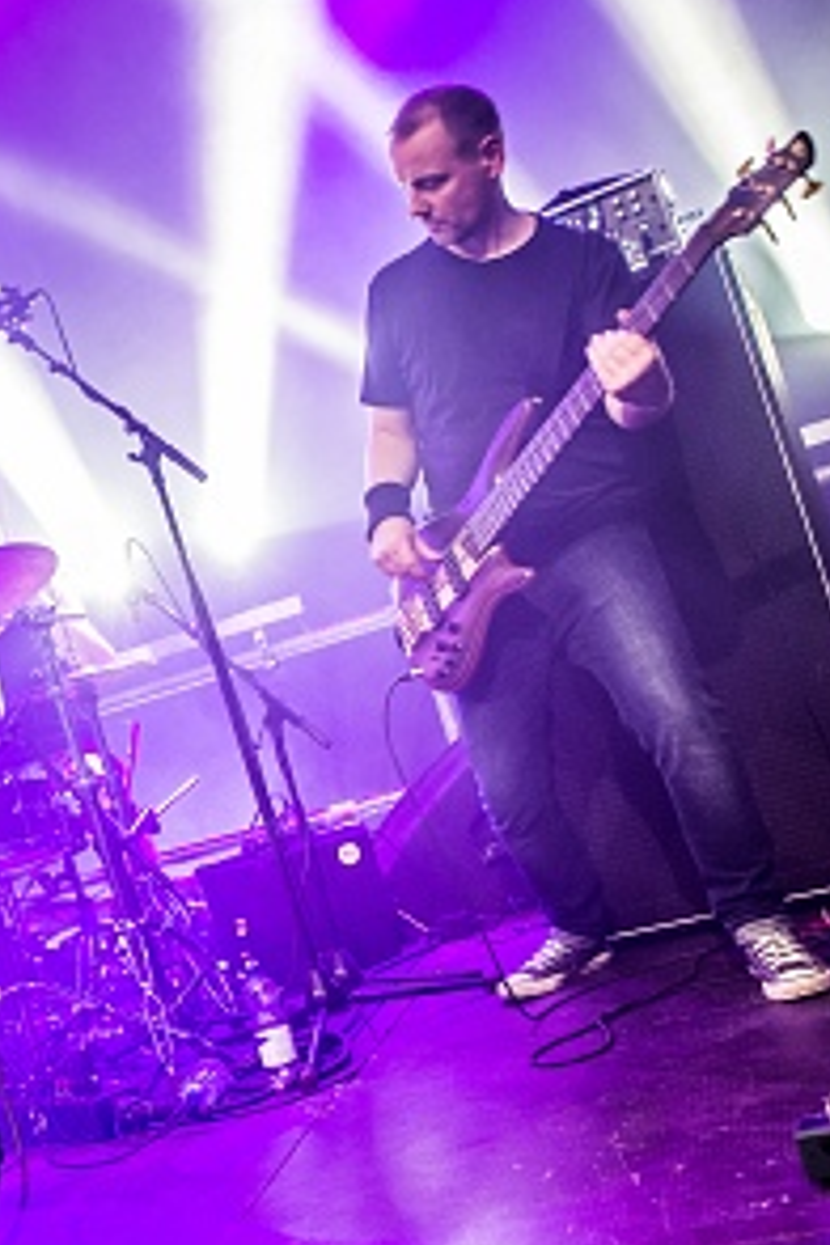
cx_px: -64
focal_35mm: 49
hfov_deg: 25.7
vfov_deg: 40.2
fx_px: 1694
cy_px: 750
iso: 1600
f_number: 2.8
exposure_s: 1/80
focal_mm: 24
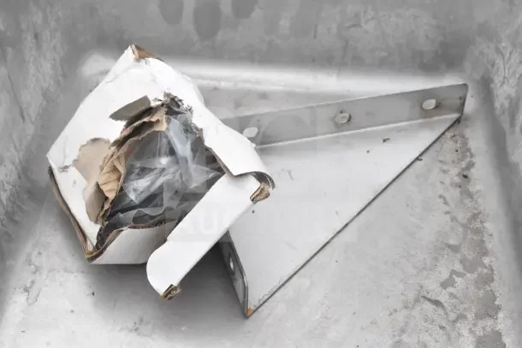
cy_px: 174
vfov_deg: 22.6
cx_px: 261
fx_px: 870
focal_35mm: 60
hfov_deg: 33.4
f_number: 18
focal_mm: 40
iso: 6400
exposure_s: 1/1250
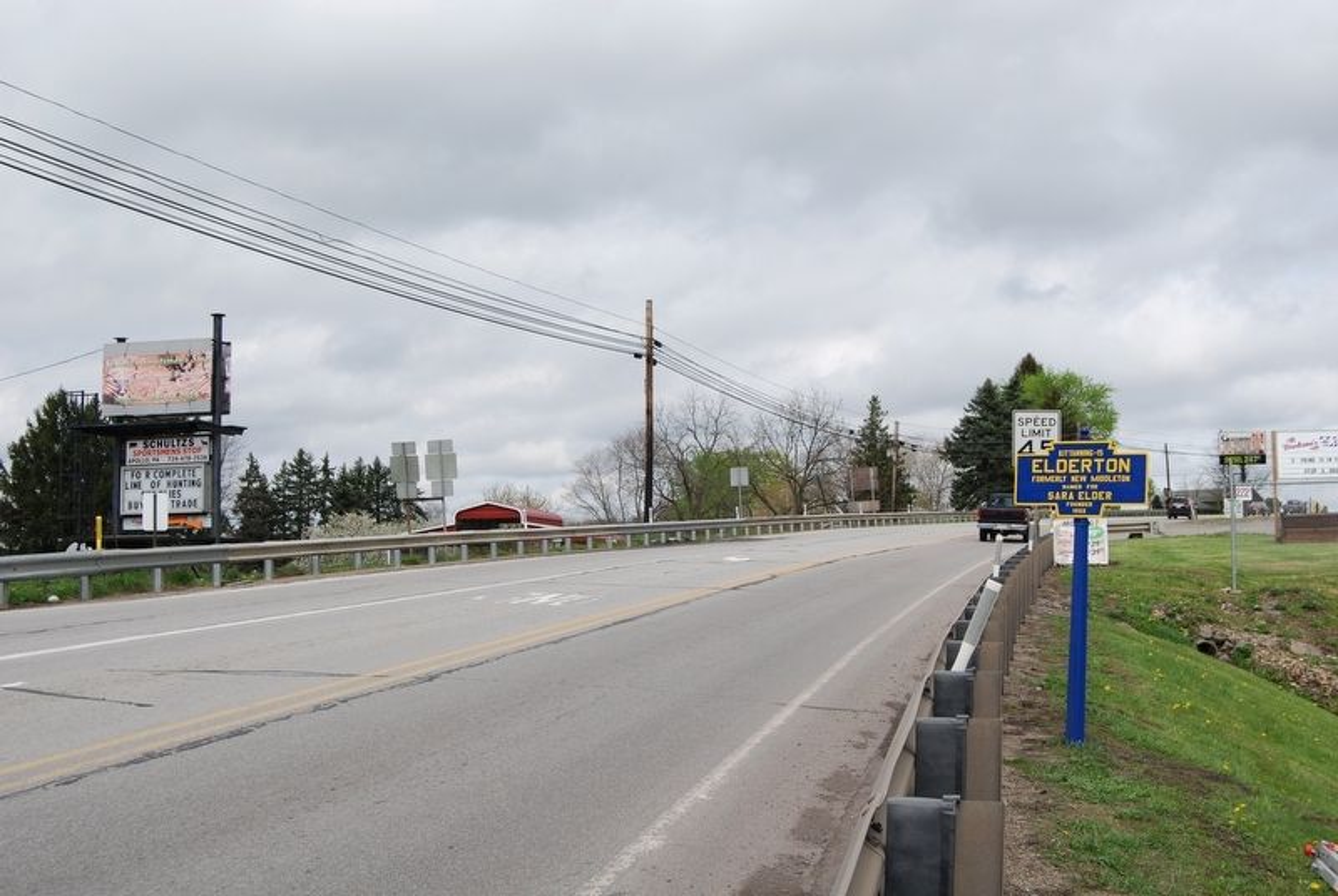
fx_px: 1675
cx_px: 669
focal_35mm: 45
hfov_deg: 43.5
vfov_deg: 30.0
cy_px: 448
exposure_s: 1/250
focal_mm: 30
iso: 100
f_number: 8
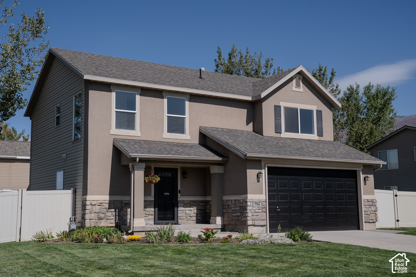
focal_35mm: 45
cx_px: 199
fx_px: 515
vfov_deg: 30.1
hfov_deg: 43.9
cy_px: 139
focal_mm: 41
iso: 100
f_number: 5
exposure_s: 1/800
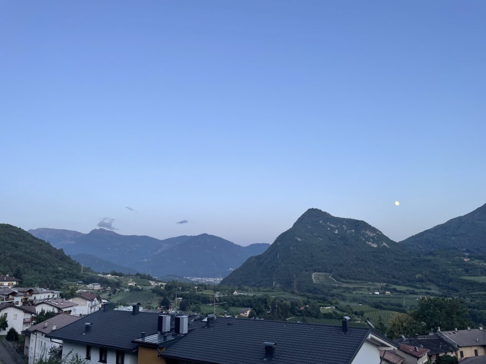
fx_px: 365
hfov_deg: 67.3
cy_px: 182
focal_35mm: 26
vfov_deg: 53.1
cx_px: 243
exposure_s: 1/121
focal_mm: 4.2
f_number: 1.6
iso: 40
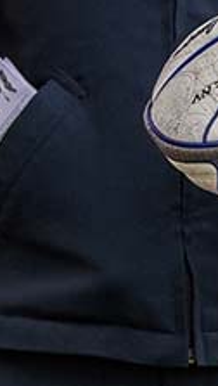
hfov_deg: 1.4
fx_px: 9217
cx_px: -88
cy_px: -142
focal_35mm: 900
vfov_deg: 2.4
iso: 1800
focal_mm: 200
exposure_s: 1/1250
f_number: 5
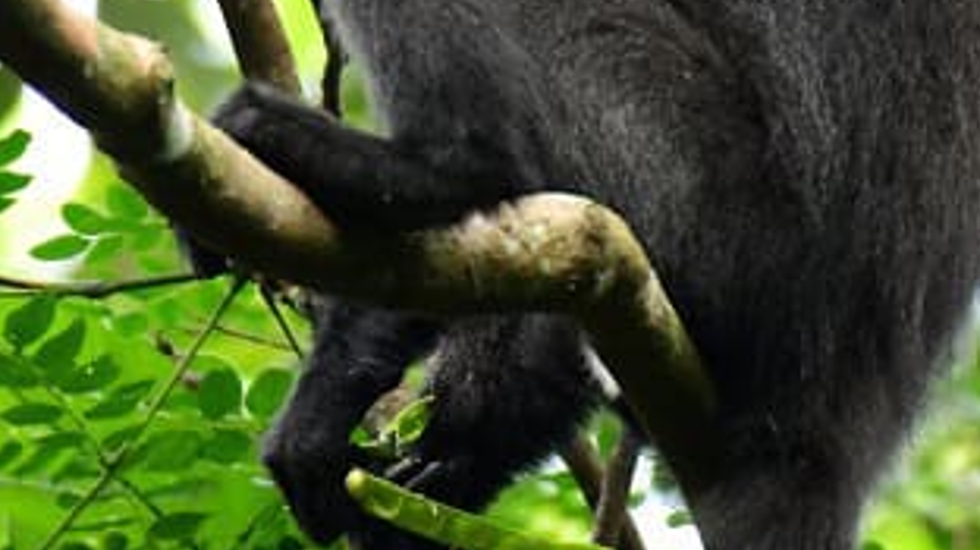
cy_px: 0
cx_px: 532
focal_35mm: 1504
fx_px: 39056
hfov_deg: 1.4
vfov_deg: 0.8
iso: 5000
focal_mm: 500
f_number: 7.1
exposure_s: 1/320
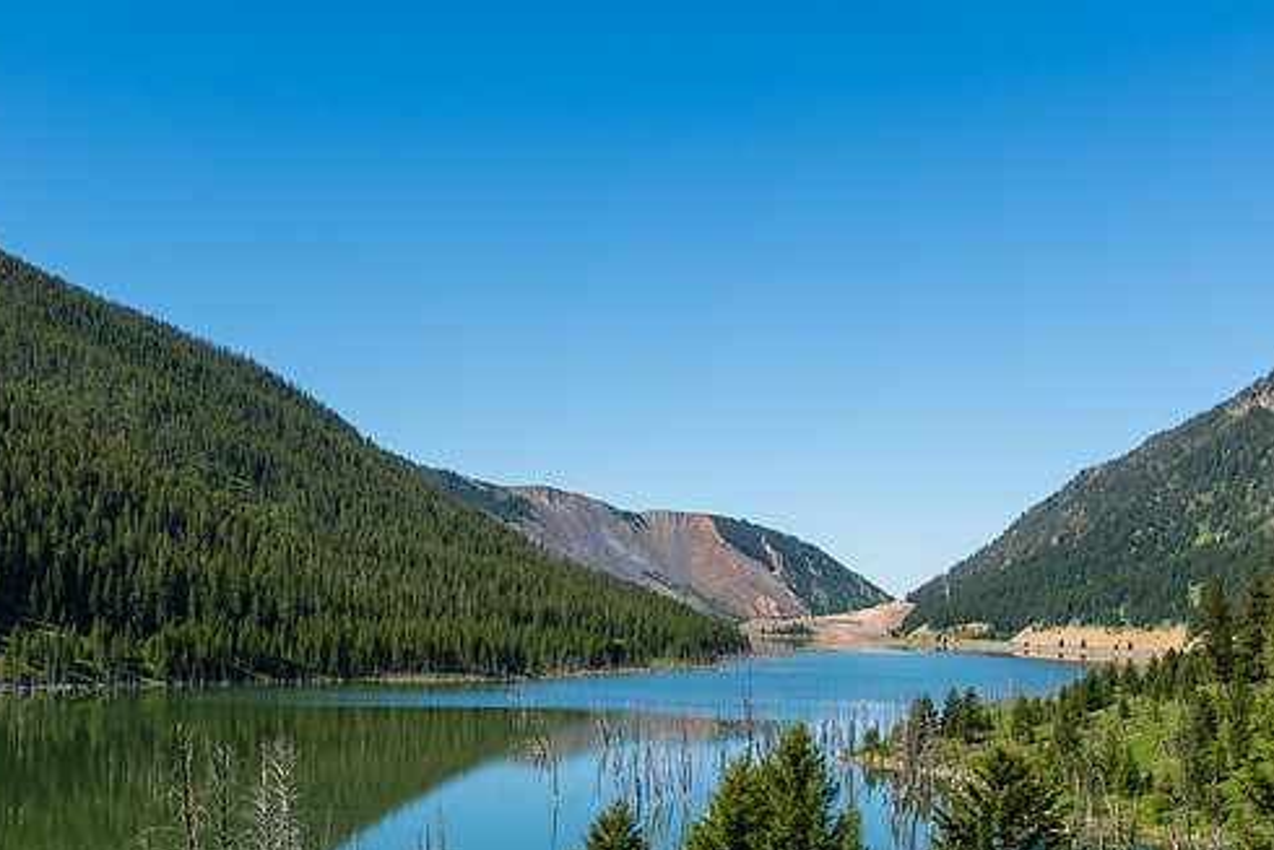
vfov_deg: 25.7
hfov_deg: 38.1
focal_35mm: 52
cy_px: 622
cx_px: 551
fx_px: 1841
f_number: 10
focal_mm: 35
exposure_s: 1/250
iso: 160
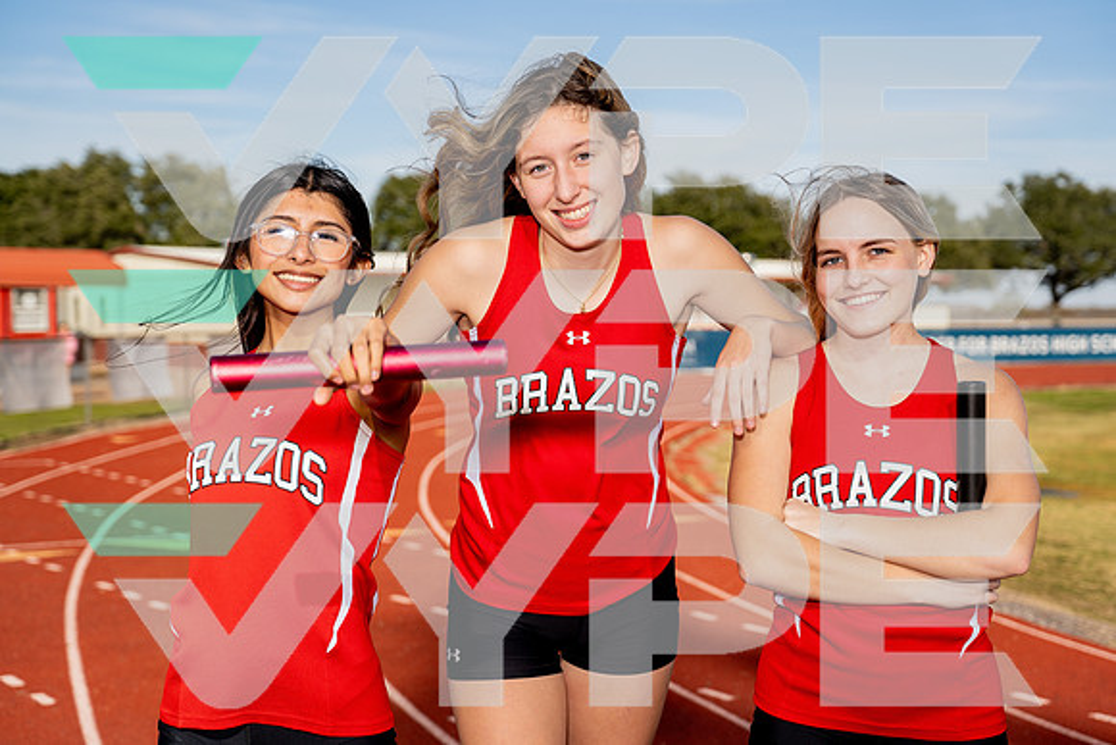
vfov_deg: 23.8
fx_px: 1767
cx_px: 558
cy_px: 372
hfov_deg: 35.0
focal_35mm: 57
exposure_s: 1/1000
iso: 100
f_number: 4
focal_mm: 57
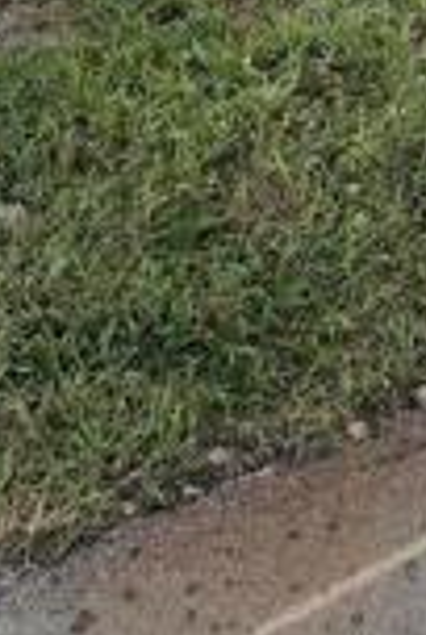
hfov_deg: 11.6
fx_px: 2085
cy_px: -693
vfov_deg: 14.1
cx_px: 401
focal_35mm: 118
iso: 200
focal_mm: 6.76
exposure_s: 1/188
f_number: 1.78
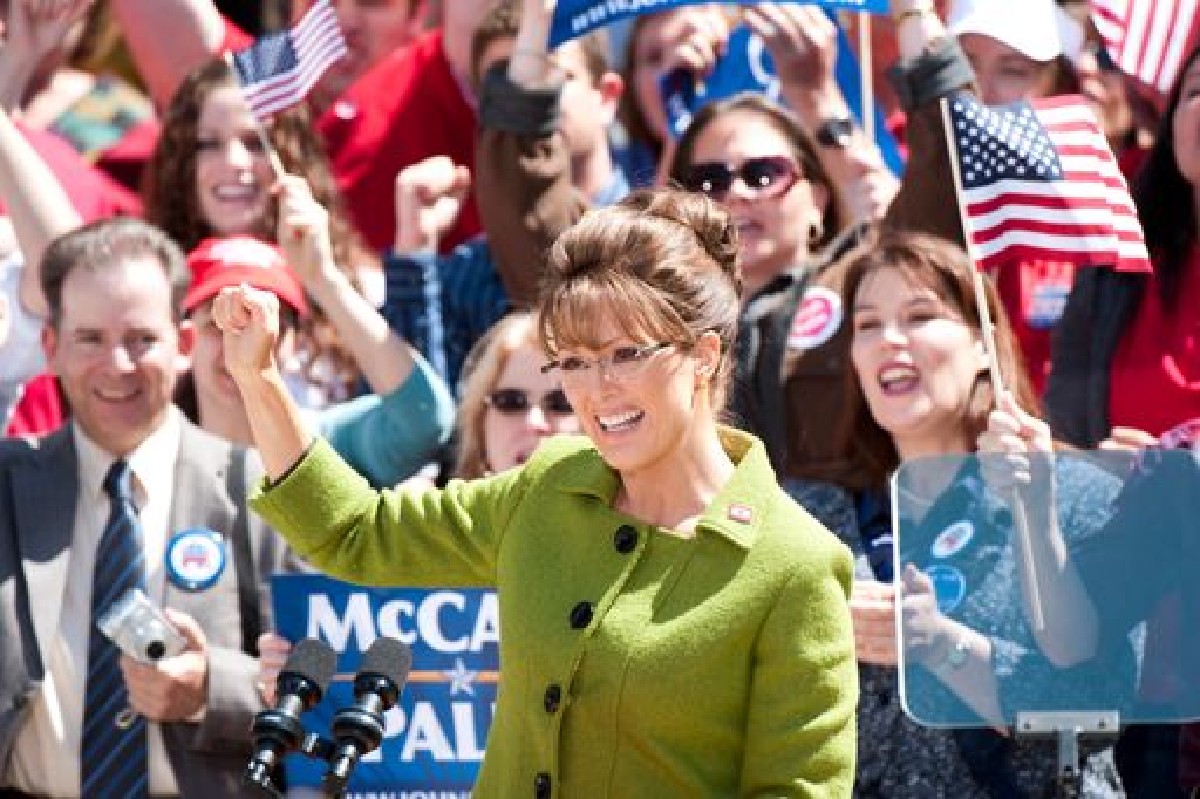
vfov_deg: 3.8
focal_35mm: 360
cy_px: 400
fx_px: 11995
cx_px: 600
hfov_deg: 5.7
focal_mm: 360
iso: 800
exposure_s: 1/1250
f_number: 5.6
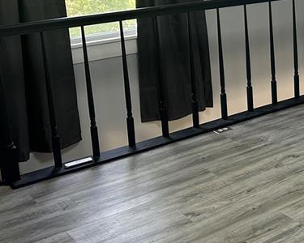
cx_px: 336
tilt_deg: -11.6
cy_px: 39
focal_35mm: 64
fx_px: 576
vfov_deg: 23.4
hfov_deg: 27.1
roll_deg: +0.5
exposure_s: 1/121
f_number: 1.78
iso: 200
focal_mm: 6.86
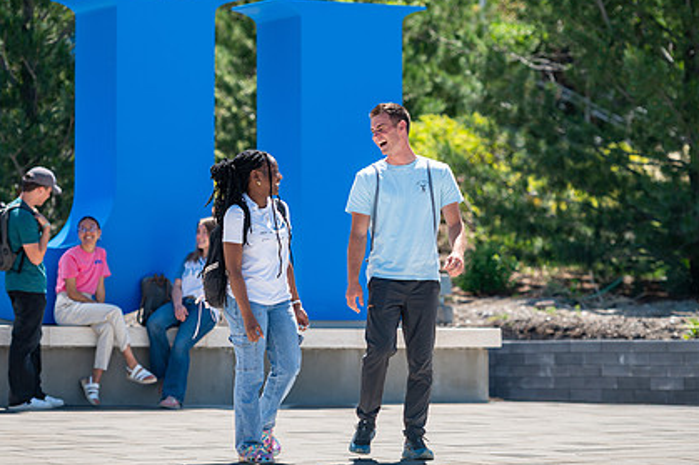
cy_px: 192
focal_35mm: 173
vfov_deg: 7.9
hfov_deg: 11.9
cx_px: 334
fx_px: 3358
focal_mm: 125
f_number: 2.8
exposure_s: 1/1250
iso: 100
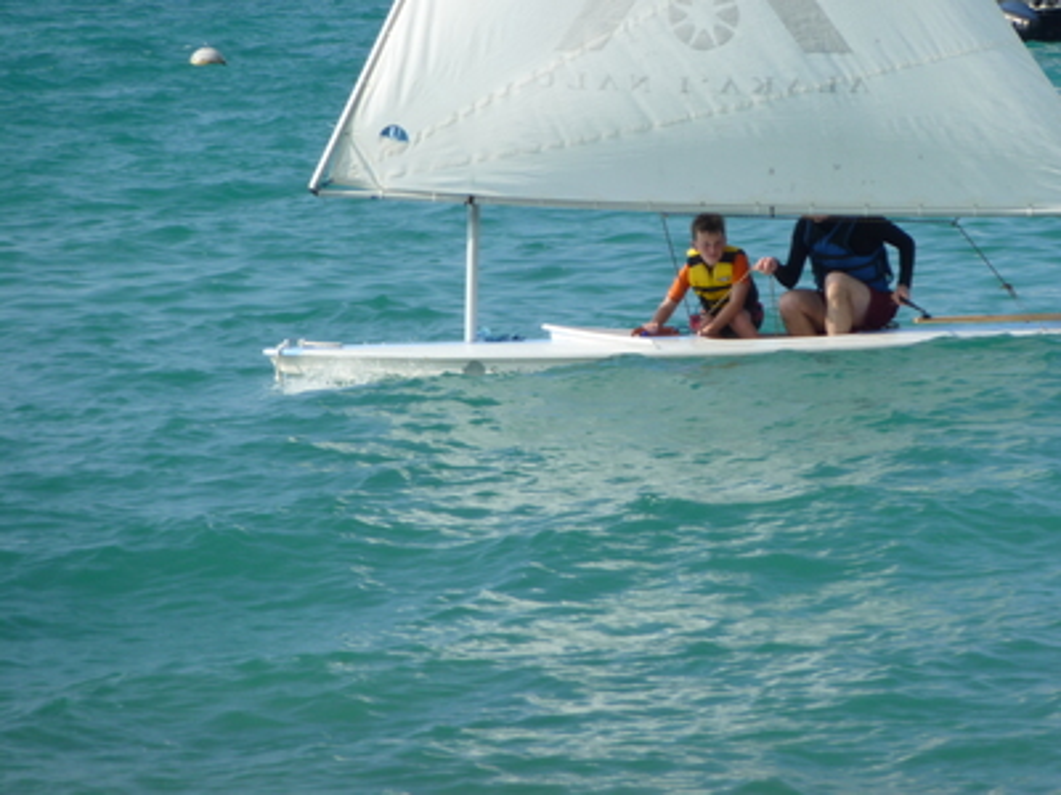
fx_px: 9195
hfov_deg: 6.6
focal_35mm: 300
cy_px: 398
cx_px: 530
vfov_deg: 5.0
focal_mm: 49.2
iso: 80
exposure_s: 1/500
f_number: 4.9
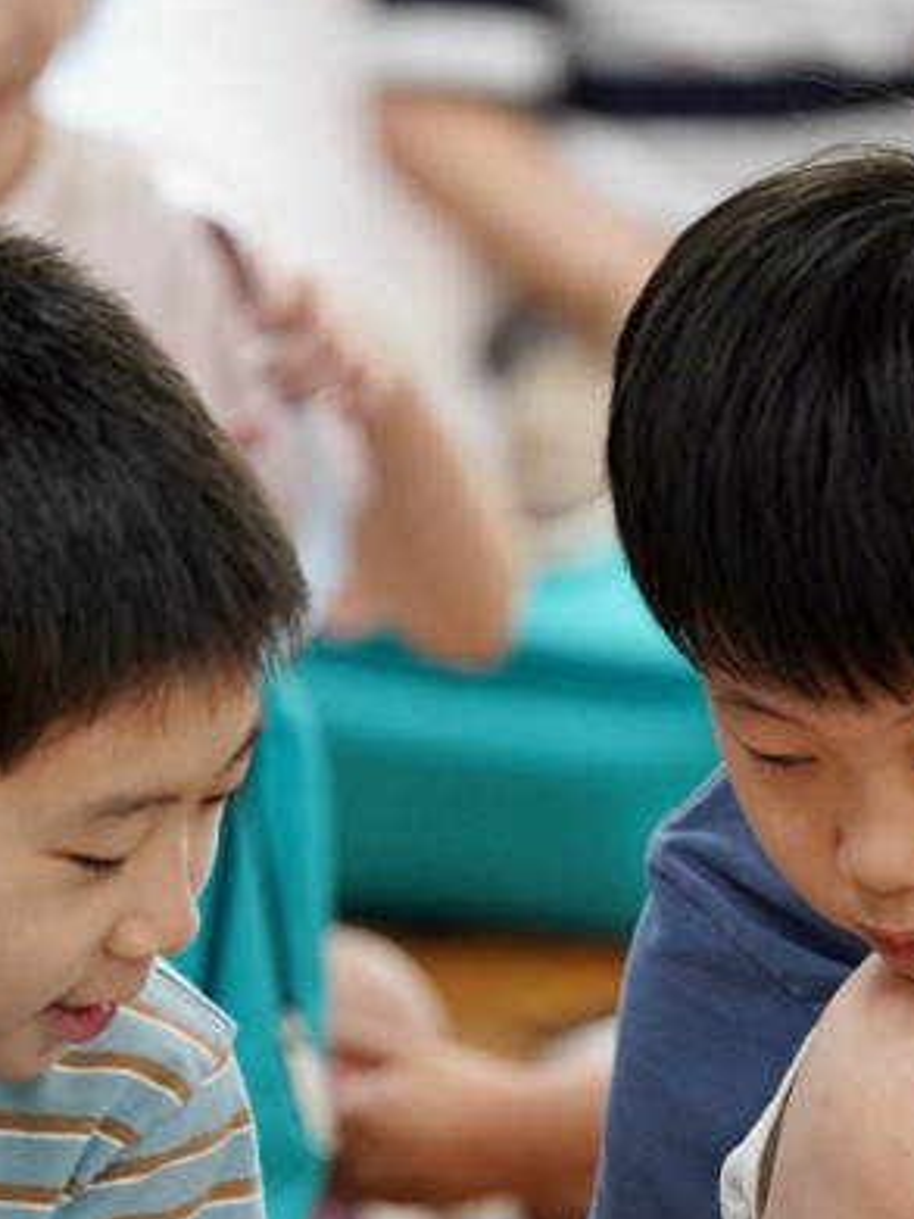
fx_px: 15604
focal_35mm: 443
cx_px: 518
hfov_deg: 3.4
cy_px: 870
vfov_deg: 4.5
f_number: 2.8
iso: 2000
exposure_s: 1/250
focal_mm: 200
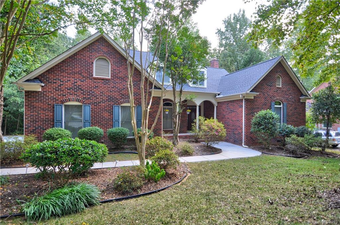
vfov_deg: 71.7
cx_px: 170
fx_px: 155
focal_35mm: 16
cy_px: 112
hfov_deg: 95.1
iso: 100
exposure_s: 1/80
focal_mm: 11
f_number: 2.8
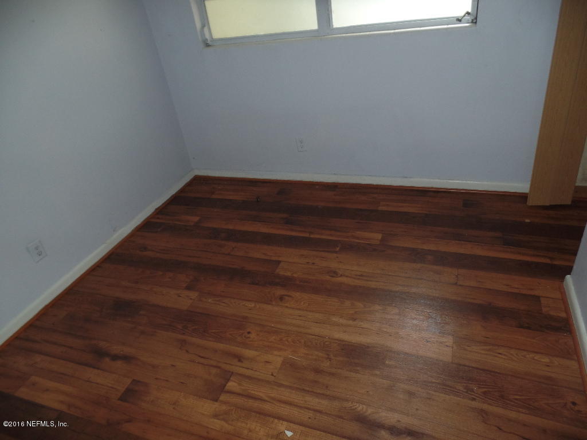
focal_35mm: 23
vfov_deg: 58.9
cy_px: 220
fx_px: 390
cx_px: 294
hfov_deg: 73.9
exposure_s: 1/30
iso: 160
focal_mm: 4.1
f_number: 2.8
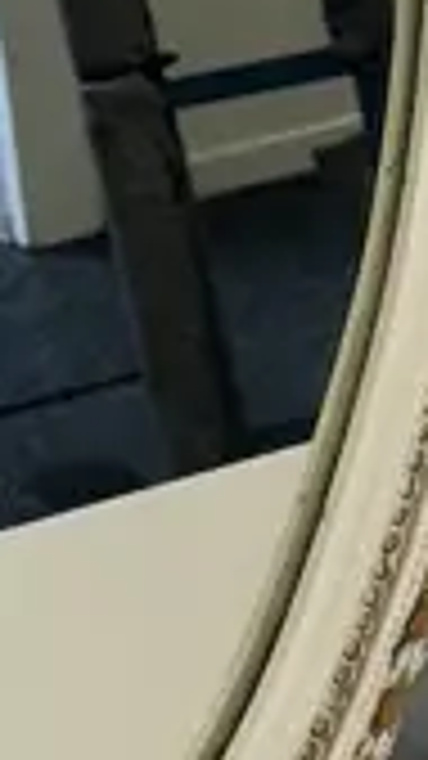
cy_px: -103
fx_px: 3189
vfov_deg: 13.3
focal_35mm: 158
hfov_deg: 7.5
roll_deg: +1.8
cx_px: -306
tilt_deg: -23.9
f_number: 1.78
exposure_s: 1/100
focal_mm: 6.86
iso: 64
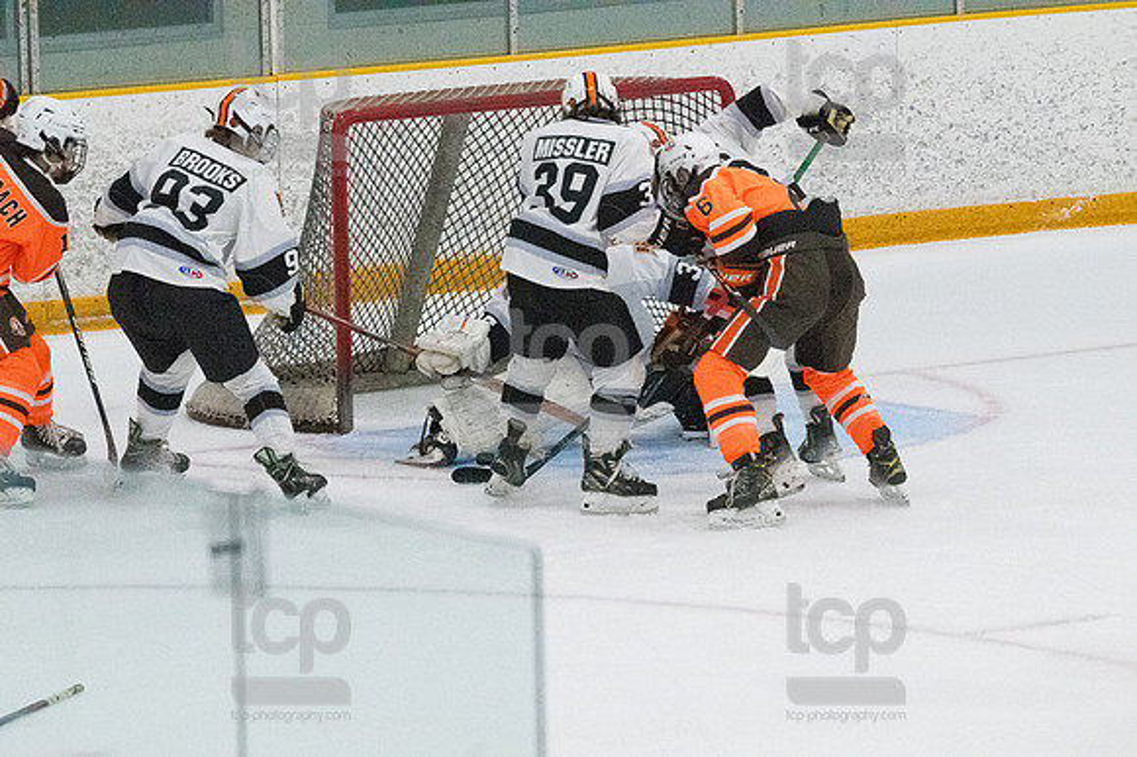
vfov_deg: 4.6
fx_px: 9469
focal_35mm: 300
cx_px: 568
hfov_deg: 6.9
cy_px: 378
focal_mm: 200
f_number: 5
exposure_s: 1/1600
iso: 8000
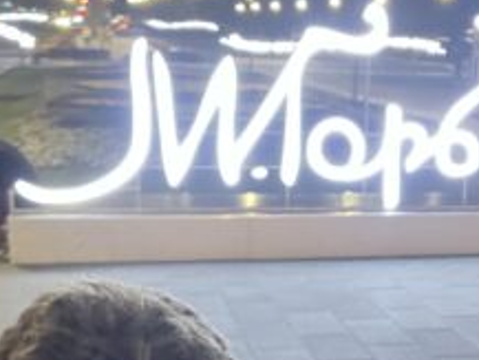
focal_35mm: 64
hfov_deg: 30.0
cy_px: 329
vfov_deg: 22.4
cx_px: 332
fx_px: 886
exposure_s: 1/17
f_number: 2.2
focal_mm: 2.71
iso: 800
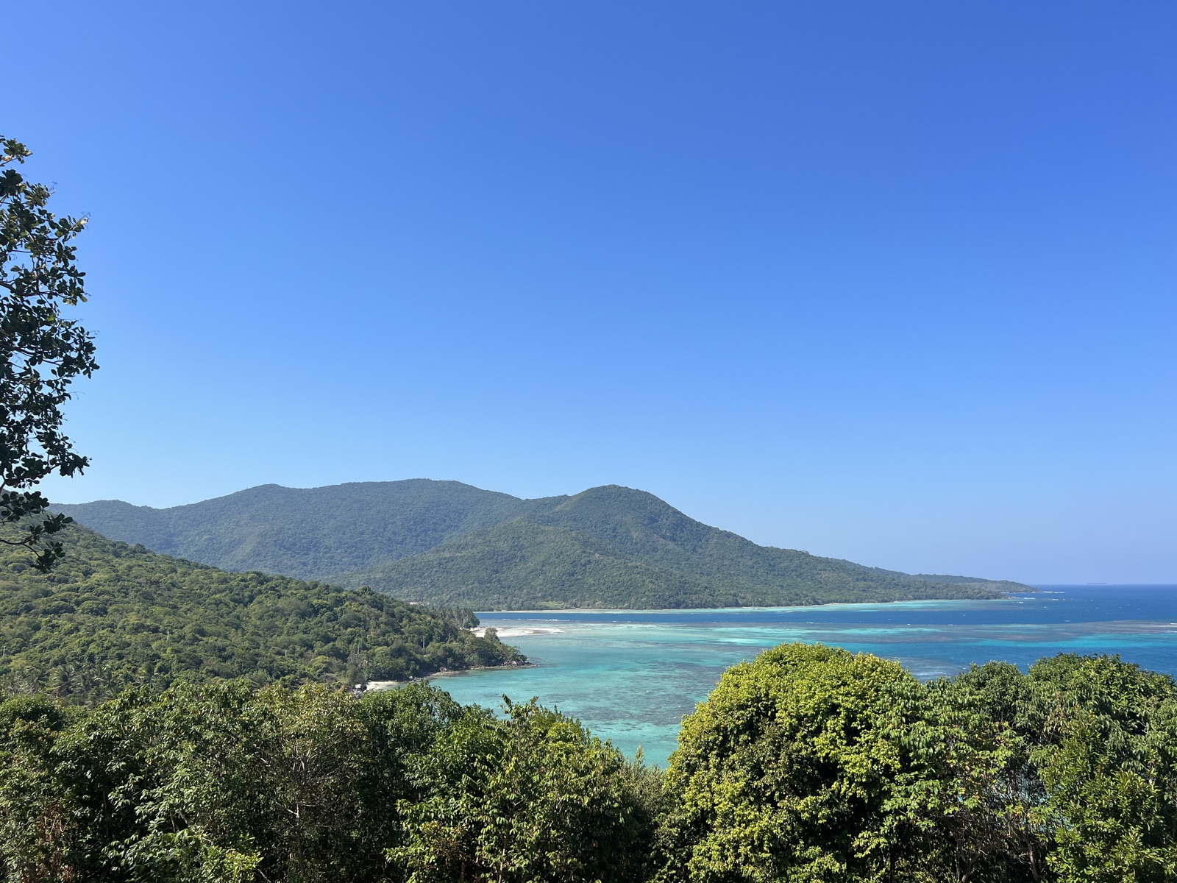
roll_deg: +0.5
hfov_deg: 67.3
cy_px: 442
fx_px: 884
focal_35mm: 26
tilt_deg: +8.3
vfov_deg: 53.1
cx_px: 588
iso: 50
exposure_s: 1/4444
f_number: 1.5
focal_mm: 5.7
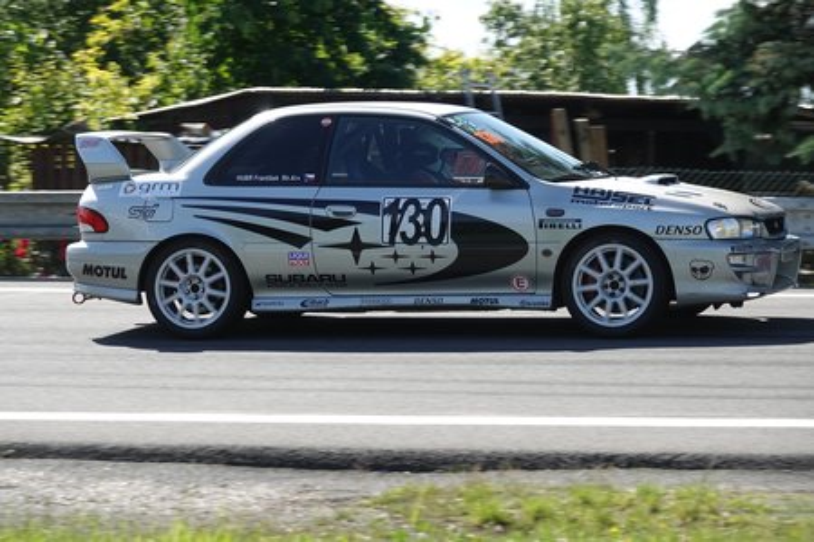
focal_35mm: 159
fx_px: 3595
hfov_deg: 12.9
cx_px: 407
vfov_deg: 8.6
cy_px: 271
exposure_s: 1/800
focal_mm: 58.29
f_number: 4
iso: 160
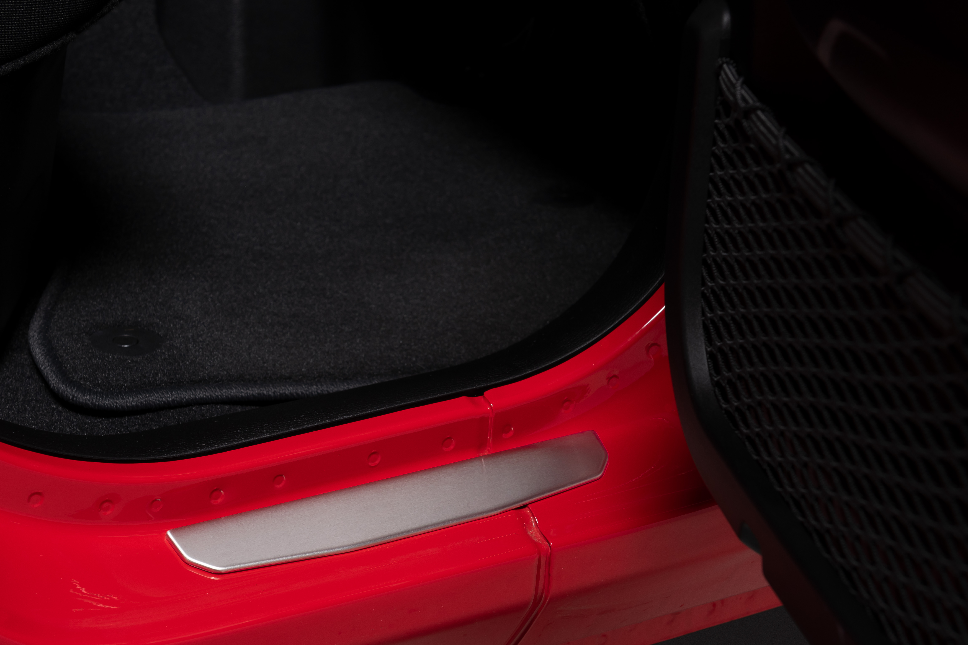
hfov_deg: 26.7
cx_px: 468
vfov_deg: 17.9
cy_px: 373
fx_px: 2043
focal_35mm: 76
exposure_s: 1/160
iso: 100
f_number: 8
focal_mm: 50
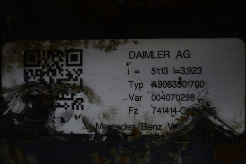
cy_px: 82
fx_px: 563
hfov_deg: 24.6
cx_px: 123
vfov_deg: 16.5
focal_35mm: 82
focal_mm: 55
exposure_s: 1/80
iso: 800
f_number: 5.6
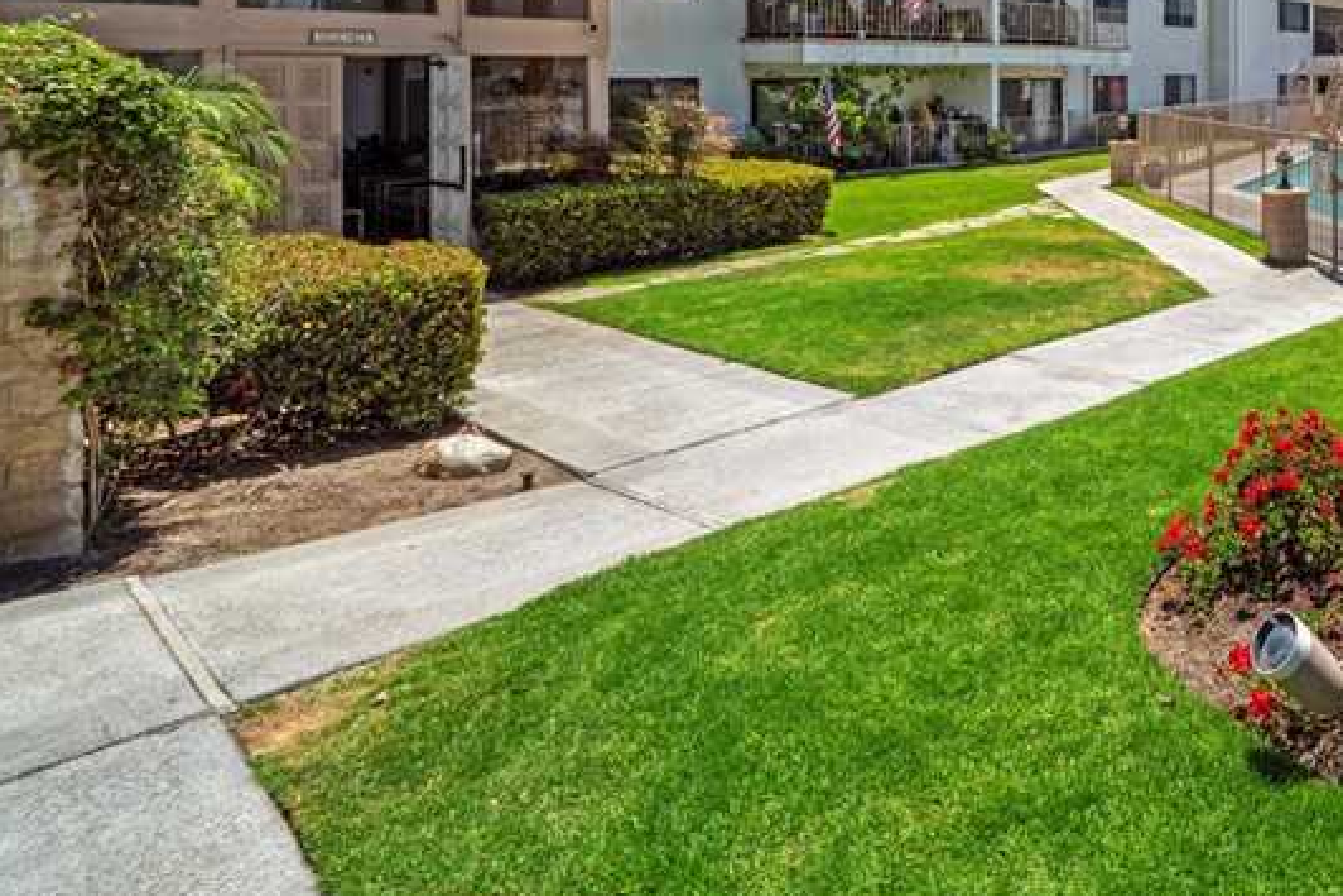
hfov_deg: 58.2
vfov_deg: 45.5
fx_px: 933
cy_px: 59
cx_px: 1270
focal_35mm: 25
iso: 100
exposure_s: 1/100
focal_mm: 13
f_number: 14
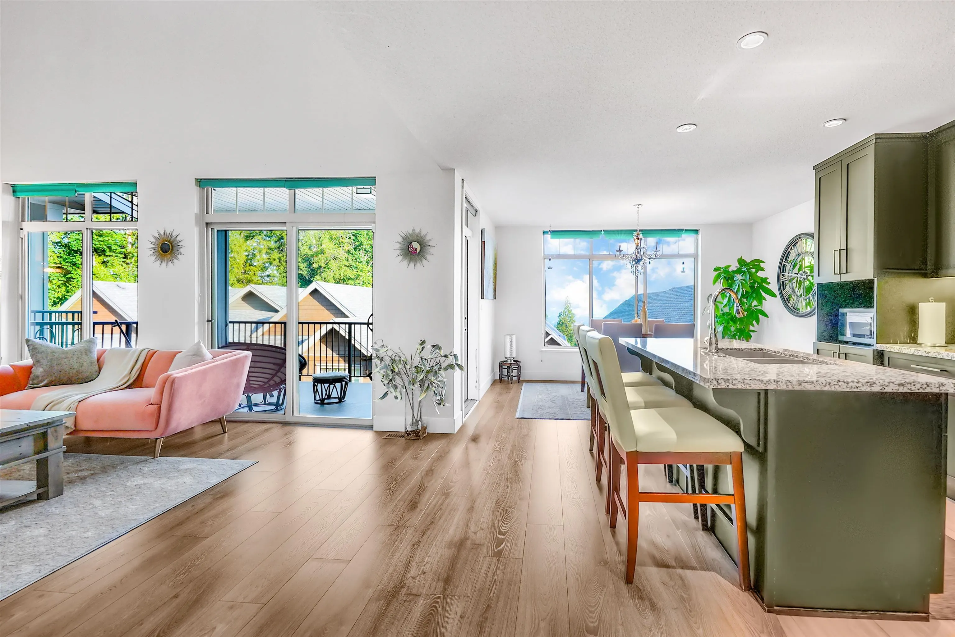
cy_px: 318
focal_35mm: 14
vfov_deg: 81.3
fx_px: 372
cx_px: 478
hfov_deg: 104.2
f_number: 8
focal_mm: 14
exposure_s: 1/50
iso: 200
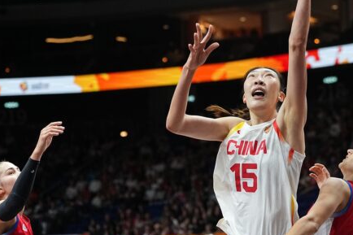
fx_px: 1215
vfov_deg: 11.0
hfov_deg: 16.5
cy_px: 76
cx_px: 250
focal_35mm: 124
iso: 2500
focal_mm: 70
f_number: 2.8
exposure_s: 1/2000
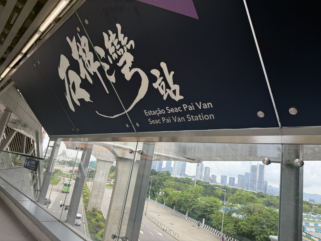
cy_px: 120
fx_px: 223
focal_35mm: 24
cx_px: 160
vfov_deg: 56.8
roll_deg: -9.9
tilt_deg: +14.5
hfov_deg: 71.6
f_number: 1.78
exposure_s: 1/1230
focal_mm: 6.76
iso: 100
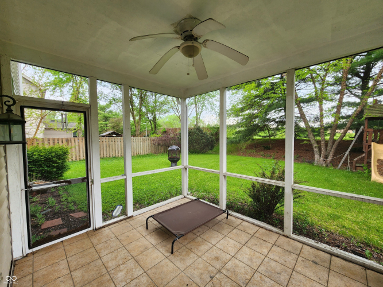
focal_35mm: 13
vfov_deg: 89.9
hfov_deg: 106.2
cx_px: 192
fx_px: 144
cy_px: 144
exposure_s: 1/60
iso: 100
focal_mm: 2.2
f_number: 2.2
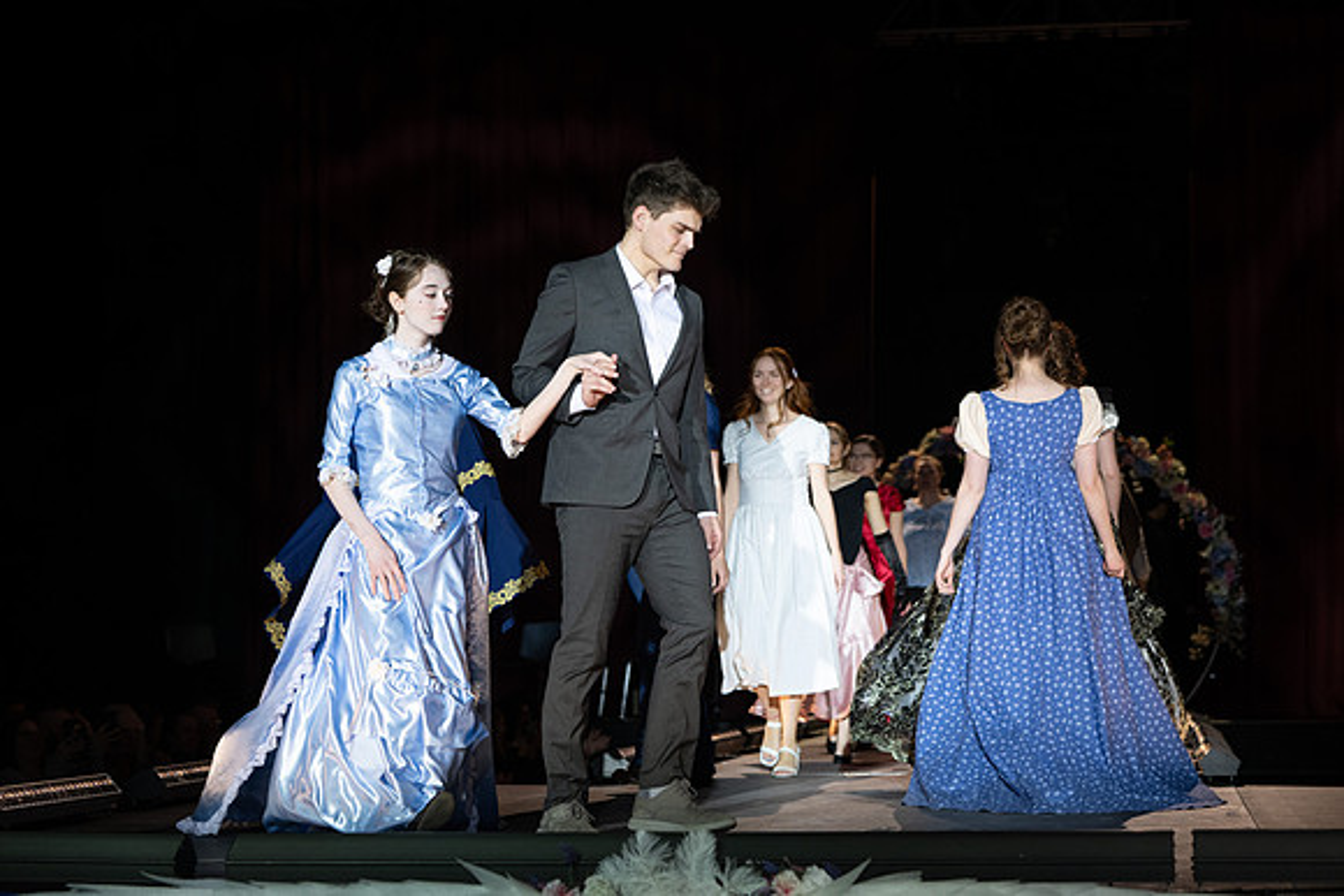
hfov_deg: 26.2
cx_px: 672
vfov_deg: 17.7
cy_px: 492
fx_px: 2882
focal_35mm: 77
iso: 800
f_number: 3.5
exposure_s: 1/640
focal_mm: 70
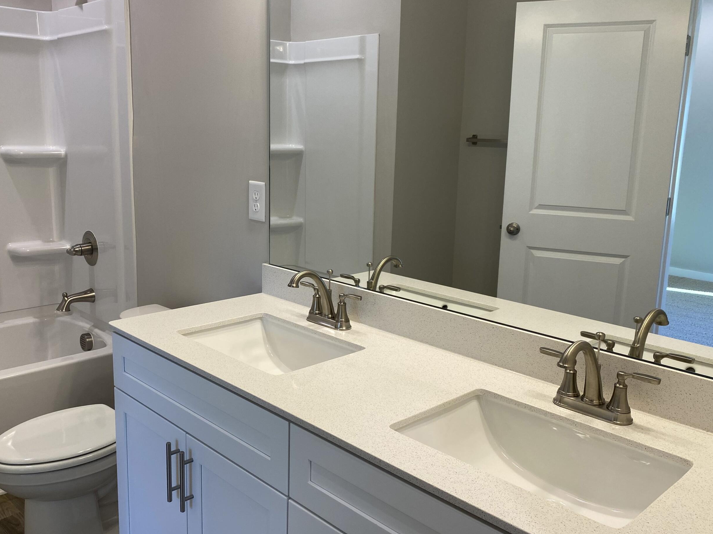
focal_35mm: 32
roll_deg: -0.9
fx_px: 659
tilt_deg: -12.7
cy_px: 261
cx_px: 315
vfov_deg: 44.2
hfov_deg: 56.7
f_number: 1.8
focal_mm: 4.25
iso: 80
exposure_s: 1/120
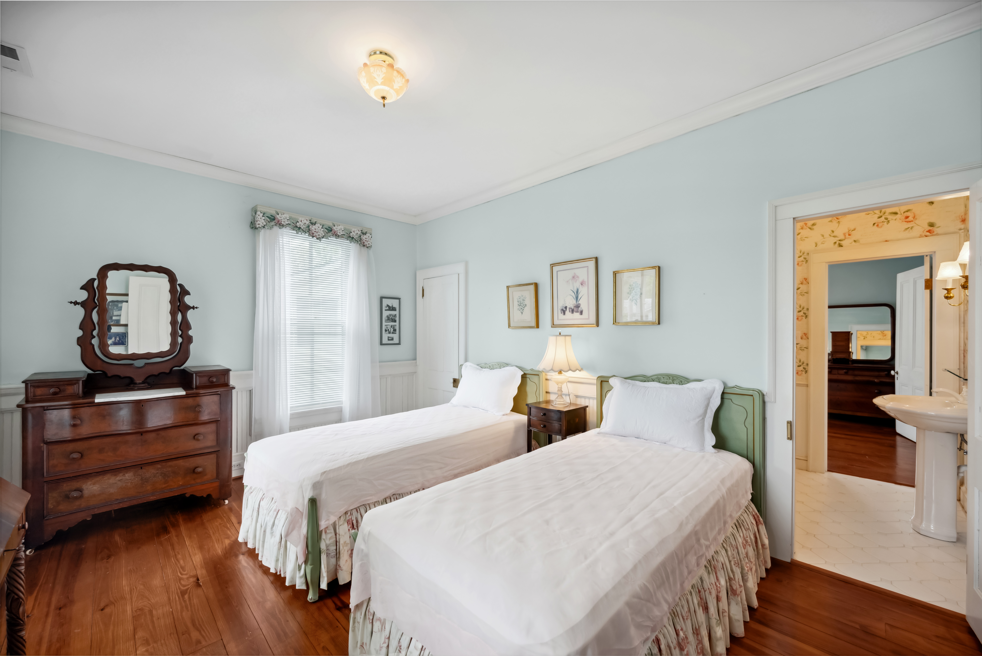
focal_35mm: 14
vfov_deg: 81.3
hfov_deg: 104.2
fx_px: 382
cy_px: 328
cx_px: 491
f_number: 5.6
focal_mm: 14
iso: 250
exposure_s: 1/60
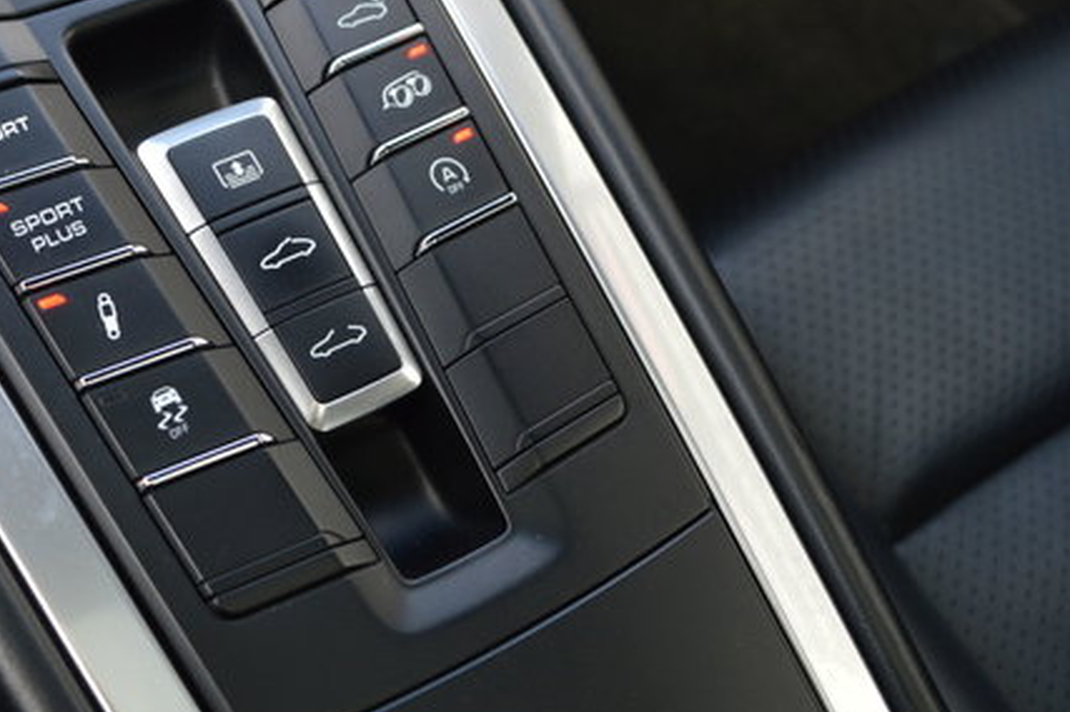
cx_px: 256
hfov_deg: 36.0
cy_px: 167
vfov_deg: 24.7
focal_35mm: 54
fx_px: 1604
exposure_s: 1/125
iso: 400
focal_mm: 20
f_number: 5.6
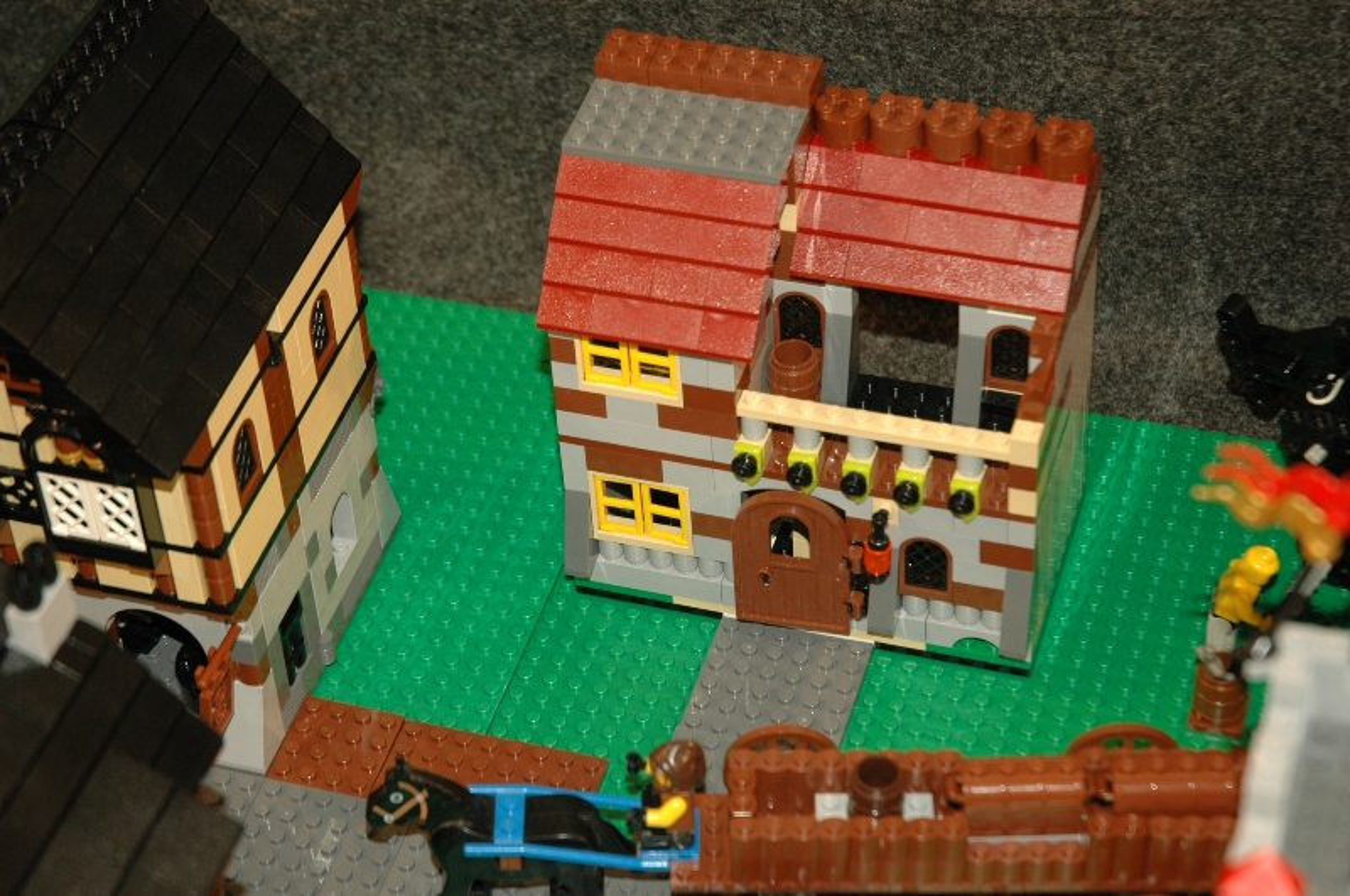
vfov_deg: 16.2
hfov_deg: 24.2
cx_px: 675
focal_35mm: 84
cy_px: 448
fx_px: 3146
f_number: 4.5
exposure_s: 1/60
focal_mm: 56
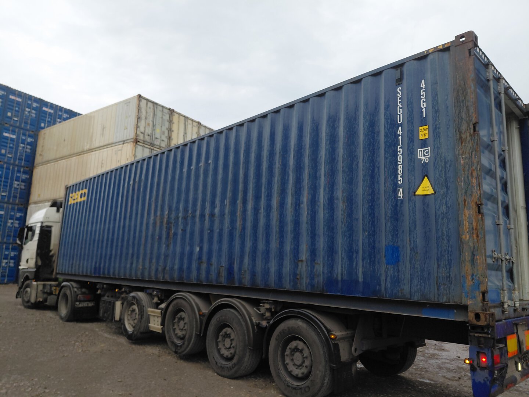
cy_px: 198
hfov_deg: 69.4
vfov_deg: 54.9
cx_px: 264
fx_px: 382
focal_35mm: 25
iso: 50
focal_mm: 4.69
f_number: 1.8
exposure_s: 1/182
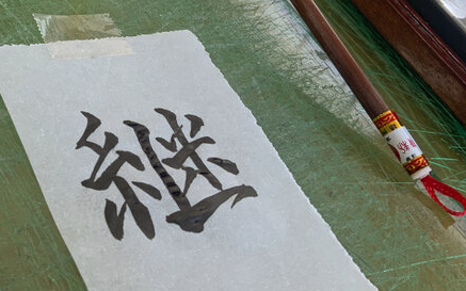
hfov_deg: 32.7
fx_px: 762
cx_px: 69
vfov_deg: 21.0
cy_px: 7
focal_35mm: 60
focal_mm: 3
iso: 40
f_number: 1.8
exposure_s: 1/103
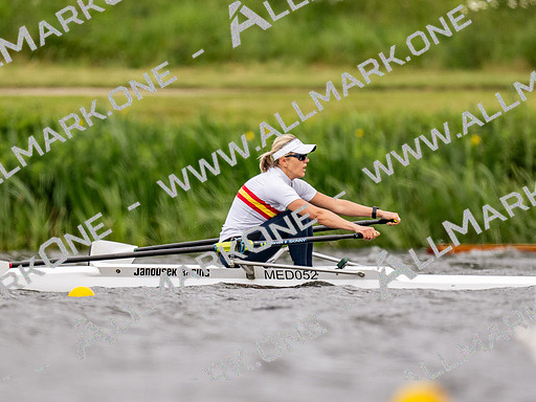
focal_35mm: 980
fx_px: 15174
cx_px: 286
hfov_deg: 2.0
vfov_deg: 1.5
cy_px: 201
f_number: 4
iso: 500
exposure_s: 1/2500
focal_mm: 600
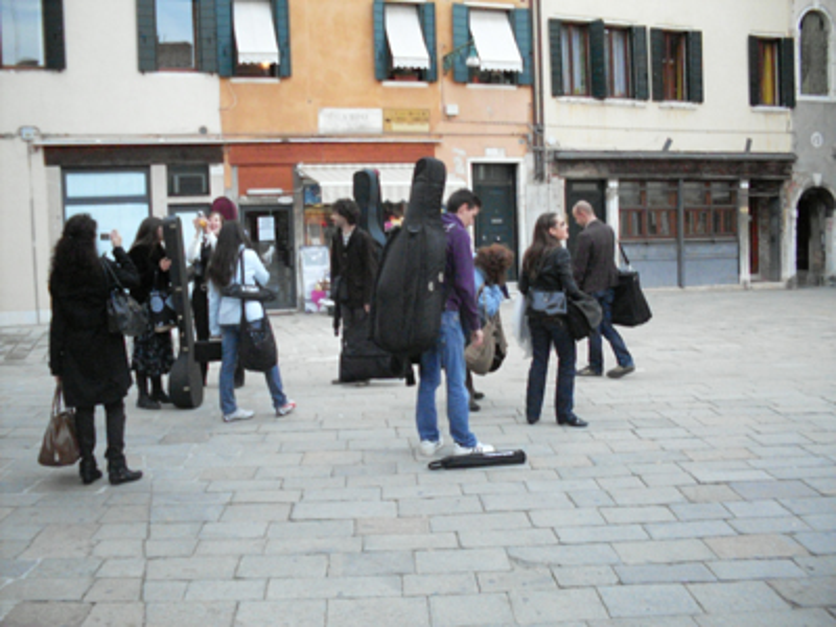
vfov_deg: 37.7
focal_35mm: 38
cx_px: 418
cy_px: 314
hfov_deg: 49.0
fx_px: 918
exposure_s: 1/250
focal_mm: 6.3
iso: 400
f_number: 2.8
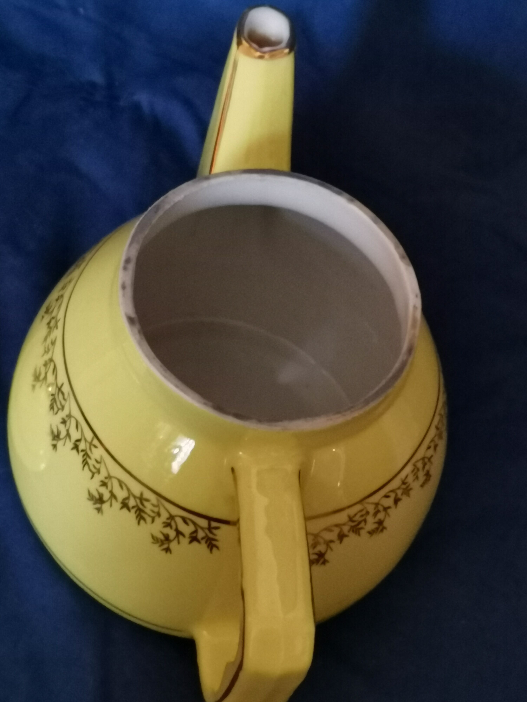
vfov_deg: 27.4
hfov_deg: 20.7
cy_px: 351
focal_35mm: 71
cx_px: 264
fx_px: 1441
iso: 1000
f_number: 1.8
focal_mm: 4.75
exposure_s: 1/24
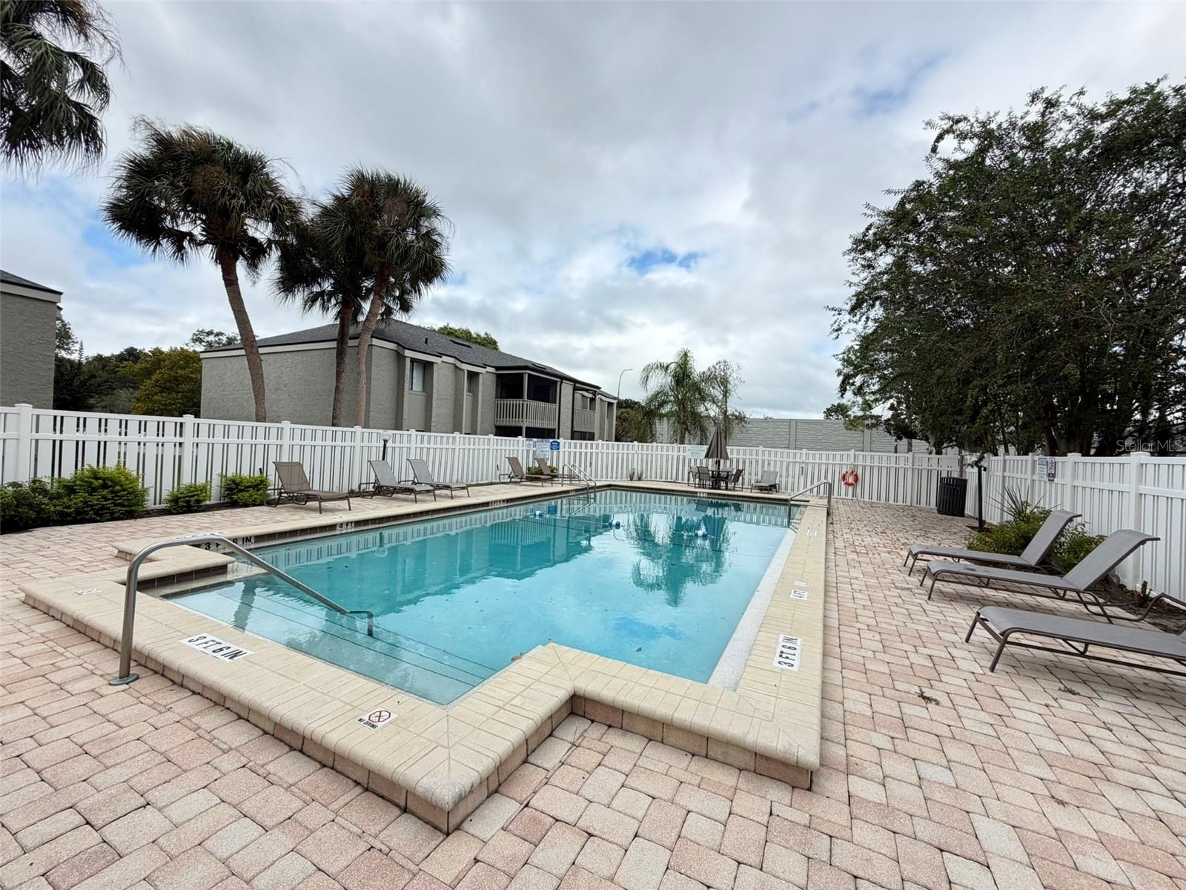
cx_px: 593
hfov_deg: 102.1
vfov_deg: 85.7
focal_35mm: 14
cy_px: 445
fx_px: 480
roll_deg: -2.2
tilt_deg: -0.7
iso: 40
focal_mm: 2.22
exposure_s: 1/607
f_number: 2.2
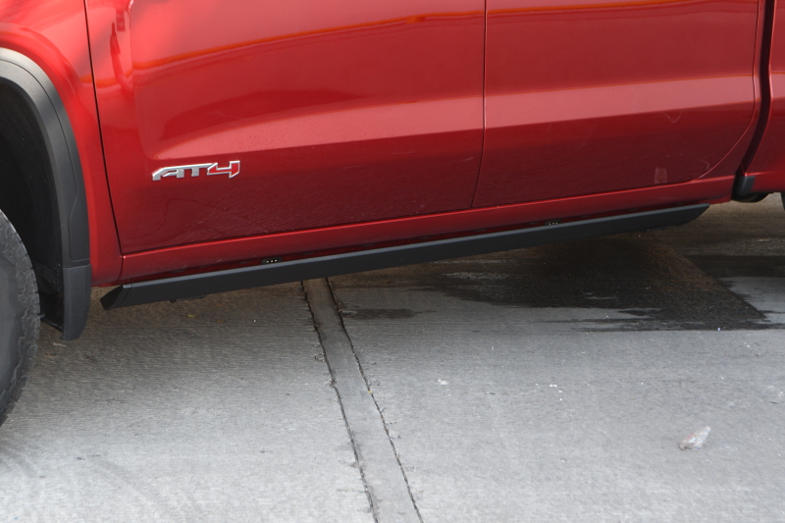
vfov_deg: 17.5
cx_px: 392
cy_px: 262
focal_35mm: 78
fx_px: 1700
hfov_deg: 26.0
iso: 400
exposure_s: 1/60
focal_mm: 52
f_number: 11
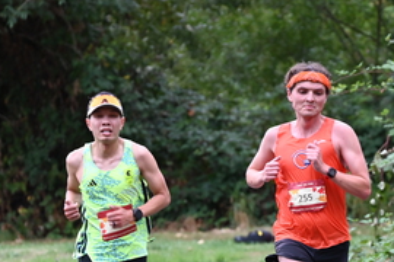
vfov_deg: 3.4
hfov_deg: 5.1
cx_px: 289
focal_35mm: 407
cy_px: 209
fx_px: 4454
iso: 2000
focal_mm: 200
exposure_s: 1/250
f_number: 6.3
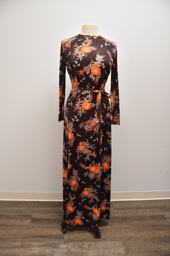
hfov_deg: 47.9
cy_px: 128
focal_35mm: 27
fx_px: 191
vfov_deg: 67.4
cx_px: 85
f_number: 4.5
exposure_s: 1/100
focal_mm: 18
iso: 1000
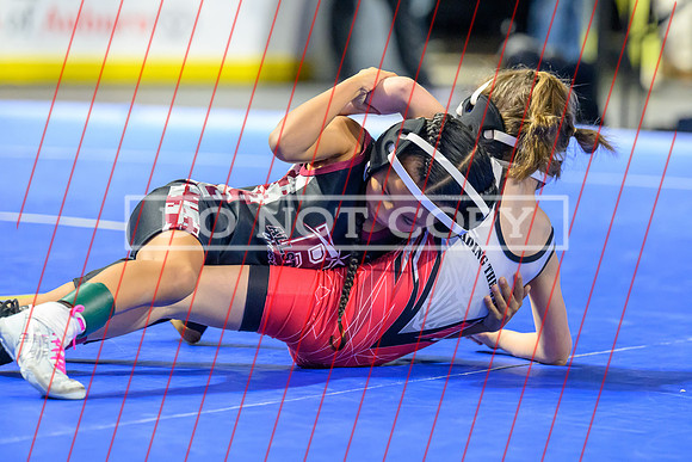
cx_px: 434
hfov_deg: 10.0
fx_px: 3938
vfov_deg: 6.7
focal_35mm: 205
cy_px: 262
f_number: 4
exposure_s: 1/800
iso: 10000
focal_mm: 160
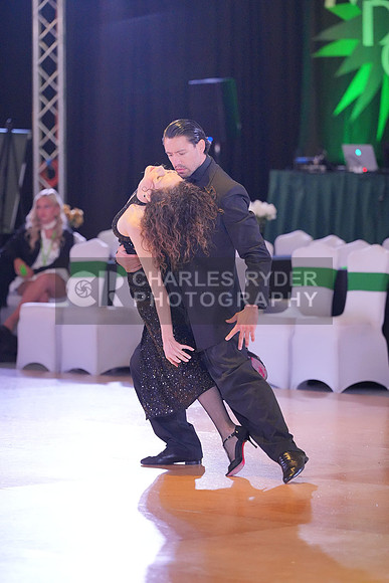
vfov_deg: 11.7
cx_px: 194
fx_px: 2835
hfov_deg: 7.9
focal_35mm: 175
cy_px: 292
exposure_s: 1/500
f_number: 3.5
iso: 6400
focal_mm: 175
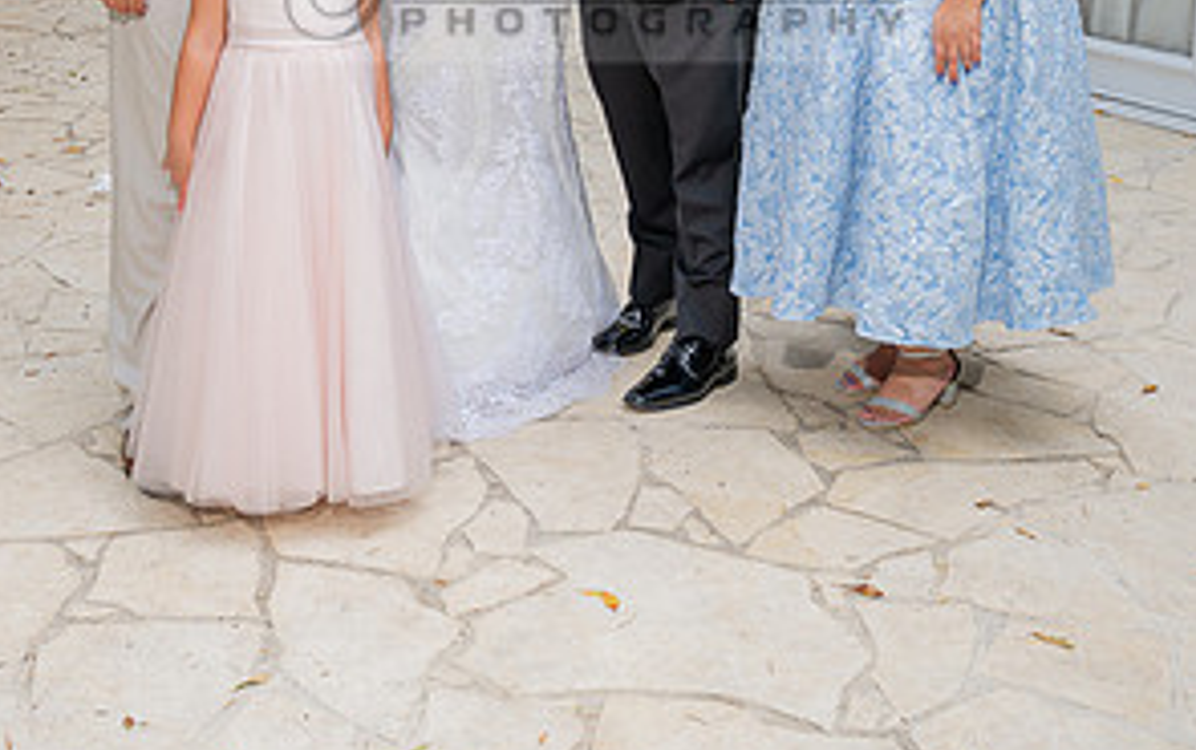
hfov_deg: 34.5
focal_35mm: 59
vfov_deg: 21.2
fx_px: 1925
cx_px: 596
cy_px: -32
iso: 200
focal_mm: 38
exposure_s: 1/200
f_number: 5
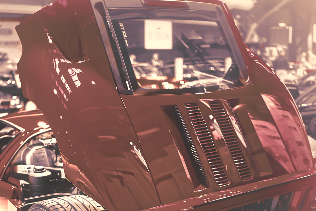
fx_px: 483
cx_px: 104
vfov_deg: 24.4
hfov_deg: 35.8
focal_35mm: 55
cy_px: 156
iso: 400
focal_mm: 35
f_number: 1.4
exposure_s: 1/40
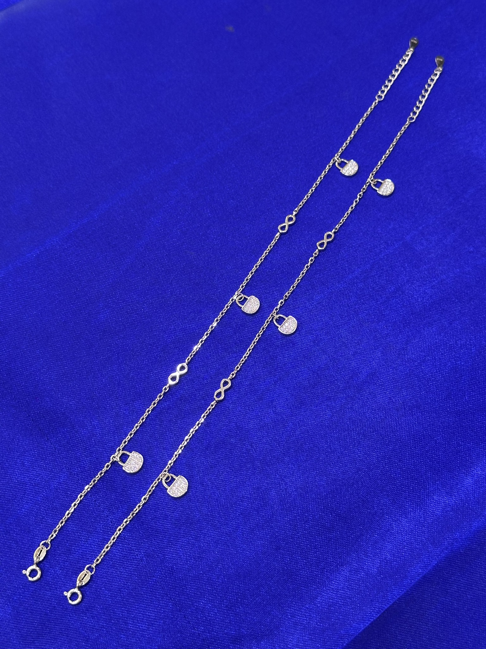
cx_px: 243
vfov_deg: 39.7
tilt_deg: -64.1
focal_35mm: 48
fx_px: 899
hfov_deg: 30.3
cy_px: 324
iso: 160
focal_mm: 6.86
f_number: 1.78
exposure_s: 1/50
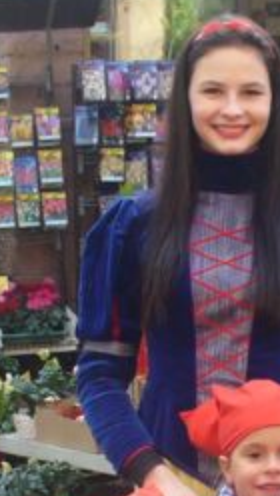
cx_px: 300
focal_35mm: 130
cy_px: 480
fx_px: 1711
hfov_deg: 9.3
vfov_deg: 16.2
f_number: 2.8
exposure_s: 1/125
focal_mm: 6.1
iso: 64
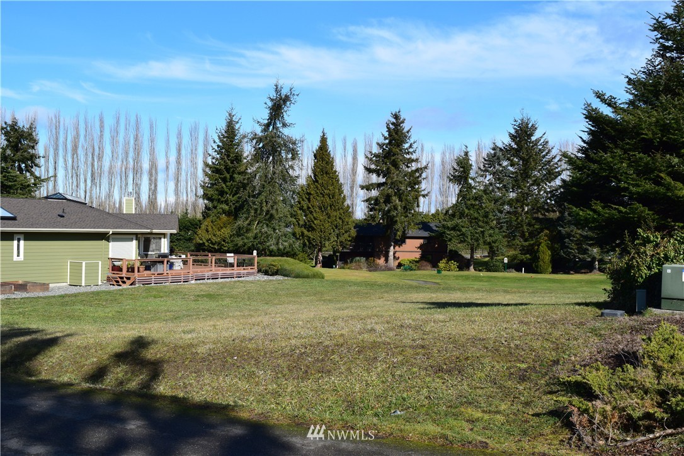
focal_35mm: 36
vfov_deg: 36.9
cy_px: 228
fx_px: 684
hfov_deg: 53.1
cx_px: 342
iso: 400
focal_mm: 24
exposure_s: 1/500
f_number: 11
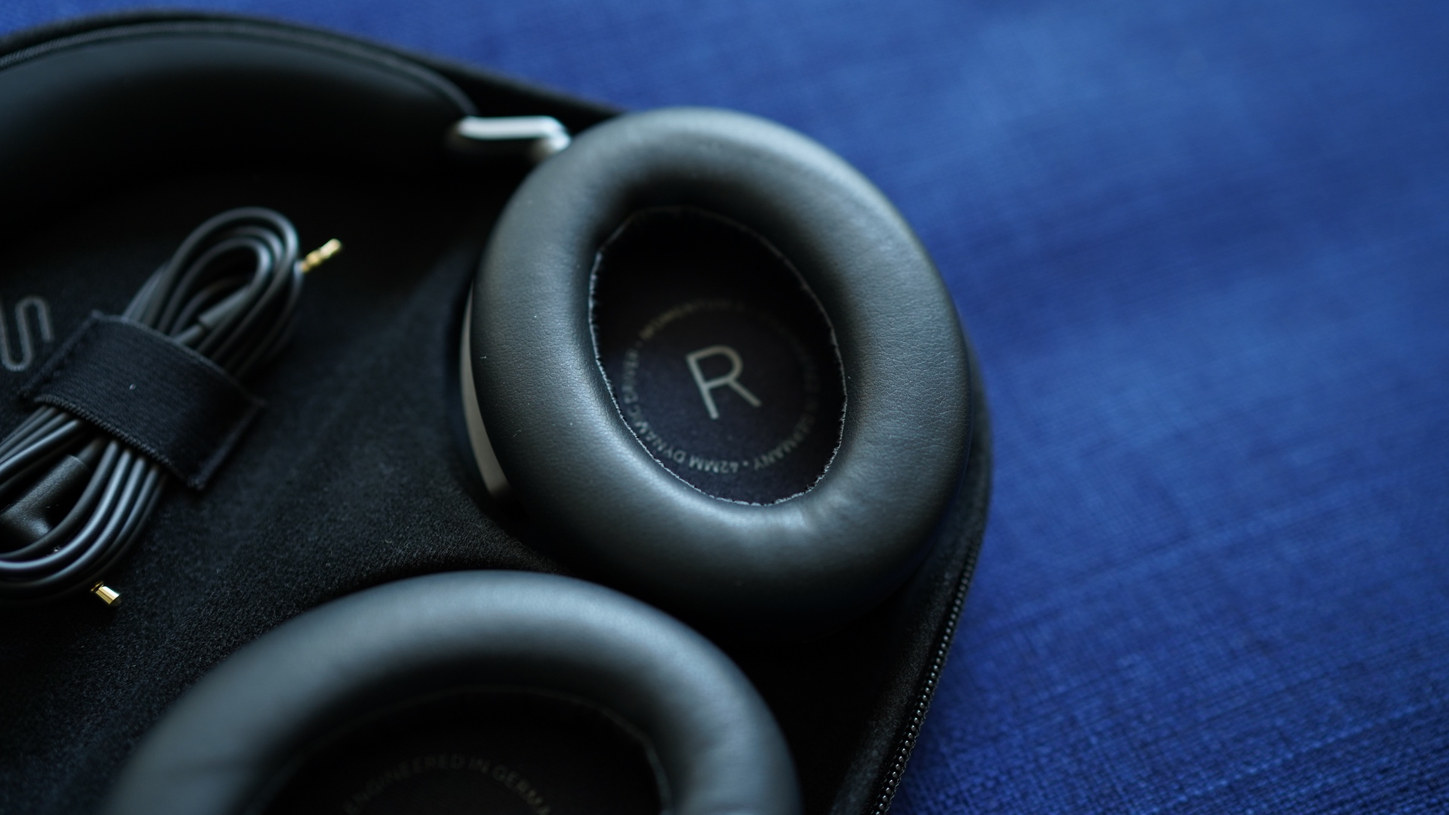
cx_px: 725
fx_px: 1422
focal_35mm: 37
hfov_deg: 54.0
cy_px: 367
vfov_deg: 32.0
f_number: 2
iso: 500
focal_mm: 35
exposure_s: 1/100
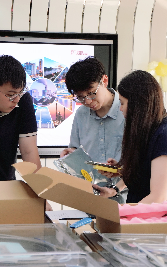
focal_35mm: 65
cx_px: 43
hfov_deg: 19.9
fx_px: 473
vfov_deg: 31.5
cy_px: 134
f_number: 4
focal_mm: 28
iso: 1250
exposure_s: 1/160
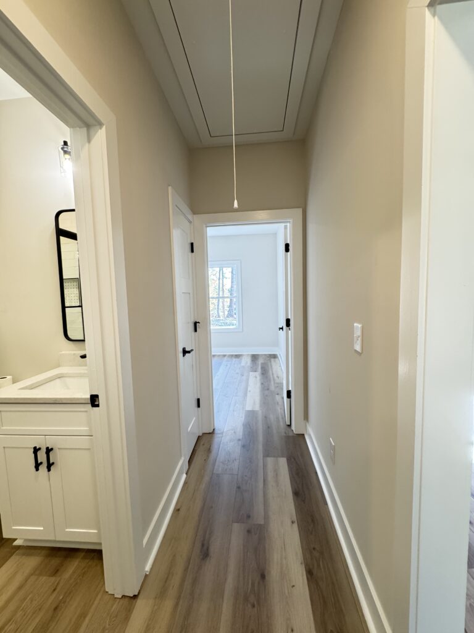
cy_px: 316
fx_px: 256
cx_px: 237
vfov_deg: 102.1
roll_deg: +0.6
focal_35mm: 14
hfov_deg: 85.7
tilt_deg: -3.5
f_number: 2.2
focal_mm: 2.22
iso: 250
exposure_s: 1/60
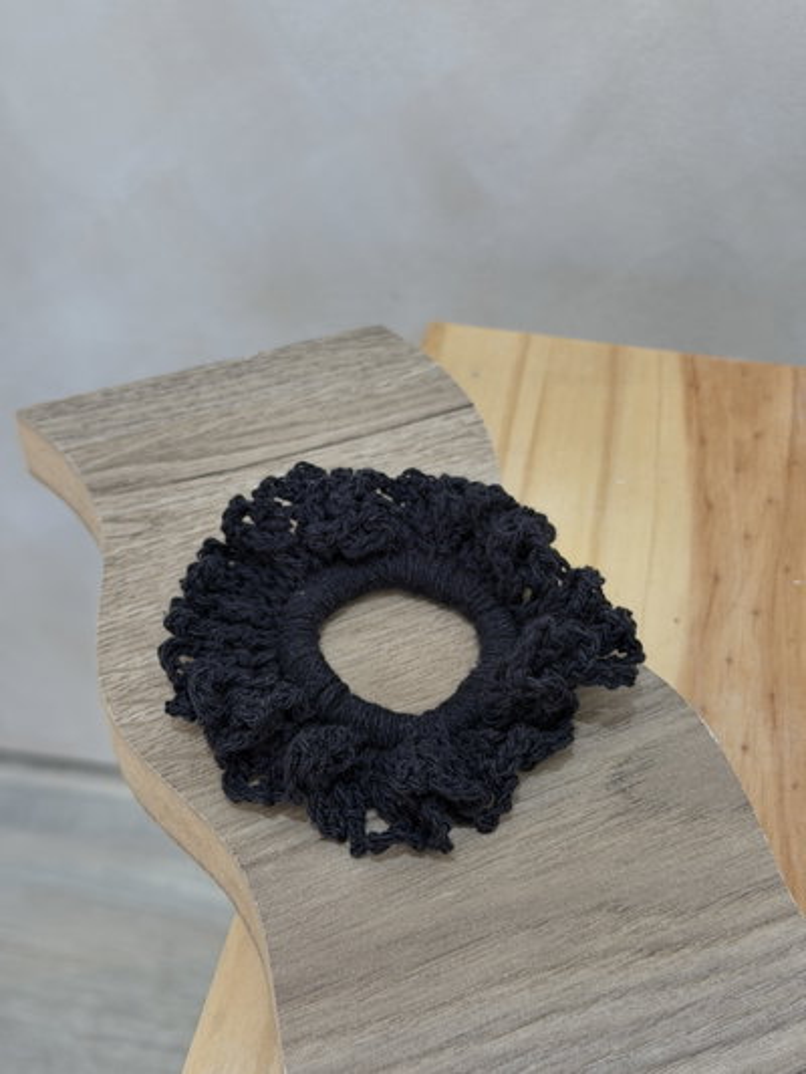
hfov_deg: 30.3
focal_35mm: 48
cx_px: 403
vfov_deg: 39.6
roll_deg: -0.4
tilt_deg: -43.3
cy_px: 537
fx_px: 1490
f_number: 1.78
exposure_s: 1/50
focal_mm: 6.76
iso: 160
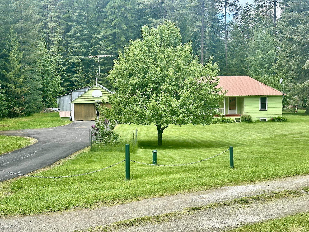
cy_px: 116
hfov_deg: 39.7
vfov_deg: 30.3
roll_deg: -0.3
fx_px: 428
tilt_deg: -3.2
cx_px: 154
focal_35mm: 48
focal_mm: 6.86
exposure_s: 1/1590
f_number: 1.78
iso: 64
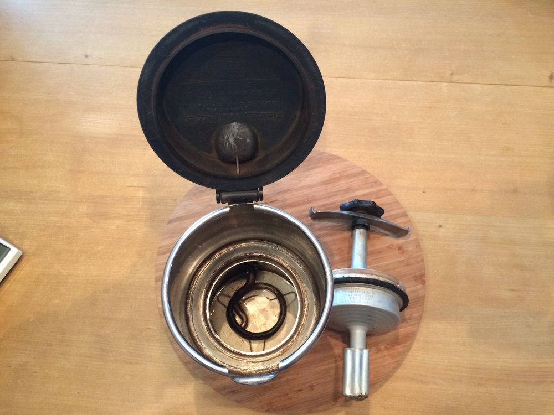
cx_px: 277
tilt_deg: -70.3
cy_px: 208
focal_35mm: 29
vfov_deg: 48.2
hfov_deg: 61.7
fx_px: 464
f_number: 2.2
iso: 250
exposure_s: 1/33
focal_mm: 4.15
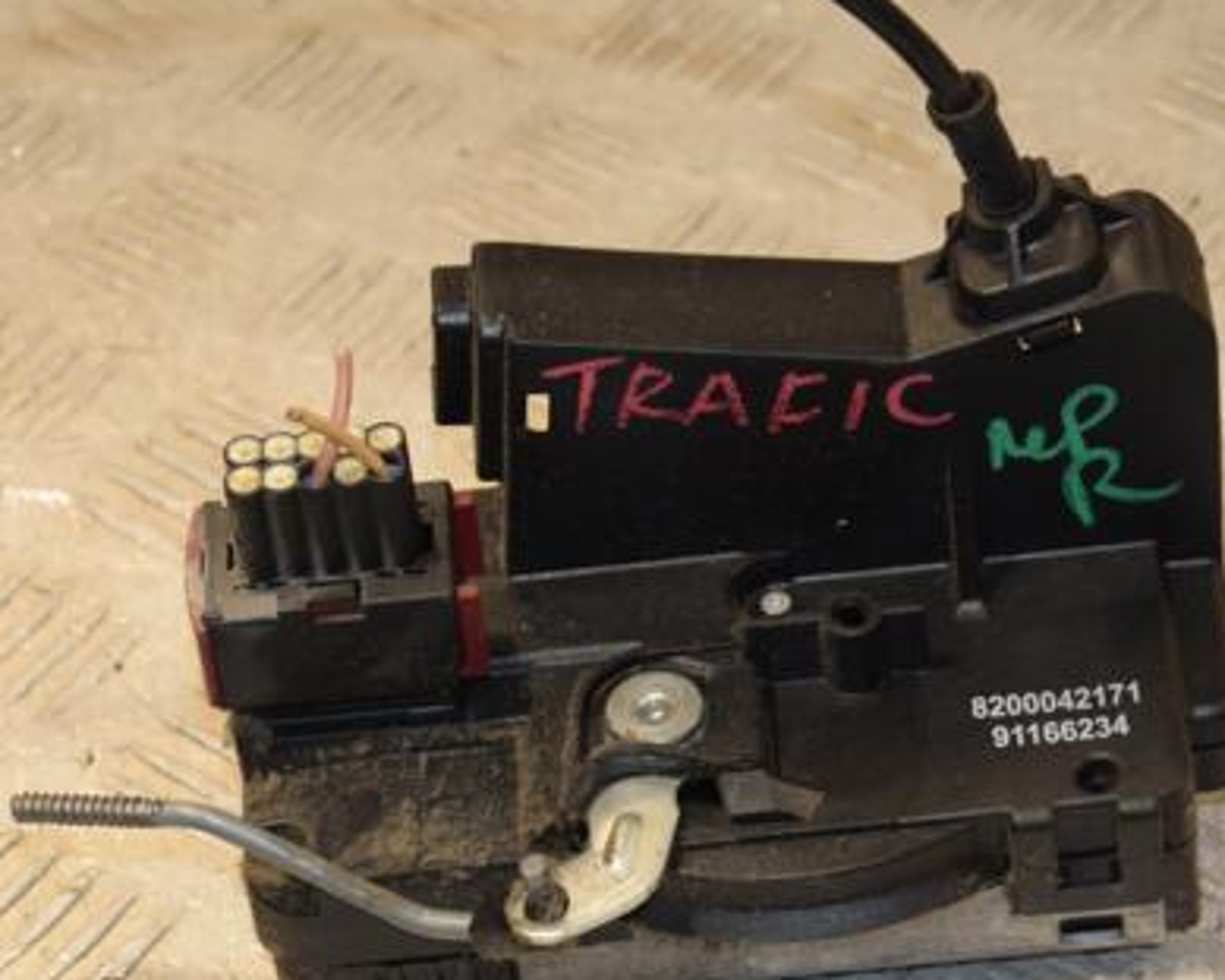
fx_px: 5509
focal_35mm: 152
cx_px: 668
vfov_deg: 10.2
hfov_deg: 12.7
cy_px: 564
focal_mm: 70
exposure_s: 1/160
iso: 800
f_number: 5.3
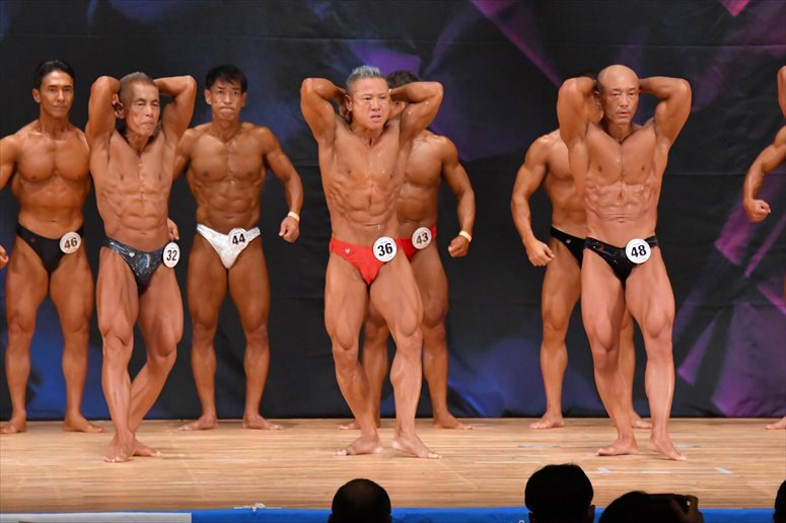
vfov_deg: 5.1
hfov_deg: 7.6
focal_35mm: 270
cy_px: 262
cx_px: 393
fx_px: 5892
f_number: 5.6
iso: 5600
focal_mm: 180
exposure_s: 1/400
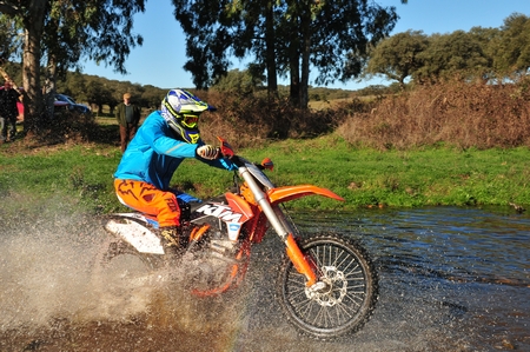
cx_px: 265
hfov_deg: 37.9
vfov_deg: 25.7
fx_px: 772
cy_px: 176
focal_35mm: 52
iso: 400
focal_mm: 35
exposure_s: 1/800
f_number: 9
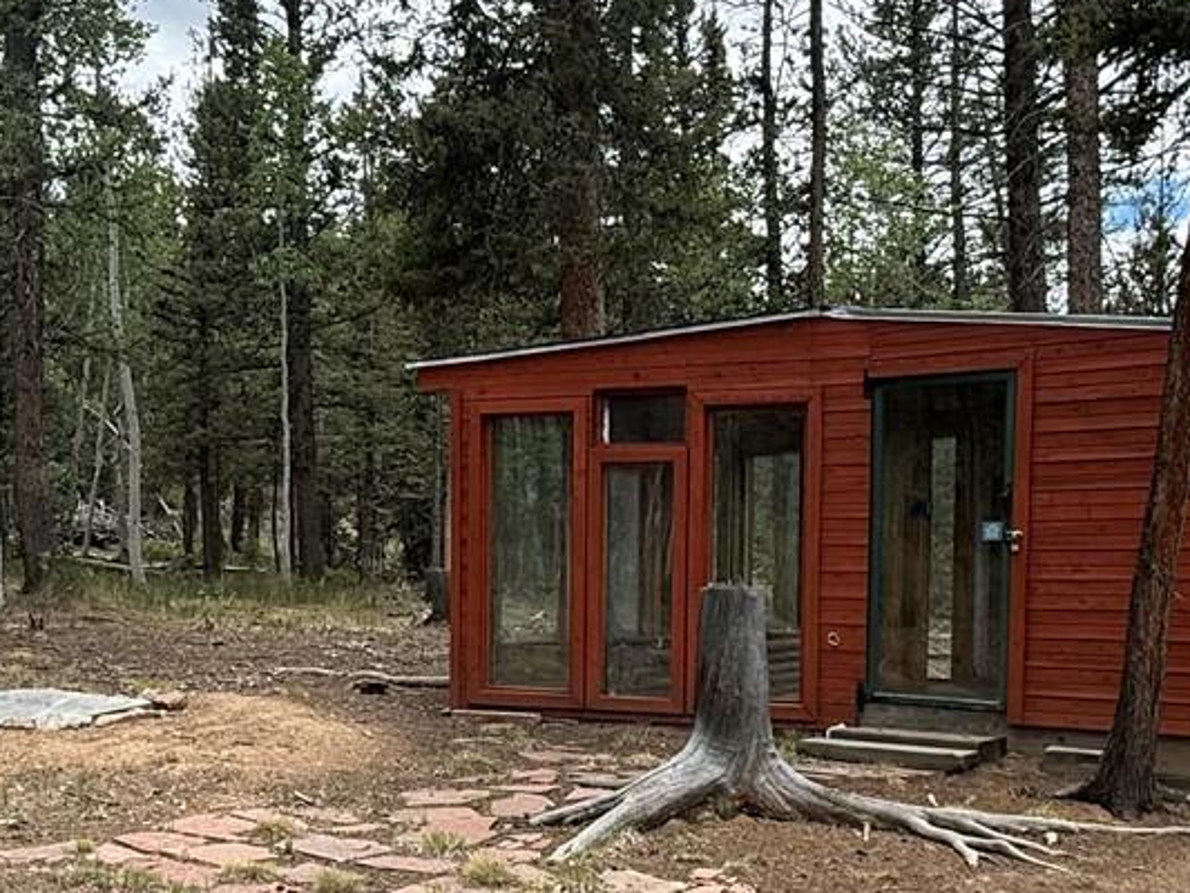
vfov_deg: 33.9
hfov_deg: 44.8
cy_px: 627
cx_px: 614
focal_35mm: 42
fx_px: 1444
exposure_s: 1/789
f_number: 2.2
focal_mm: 2.22
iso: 64
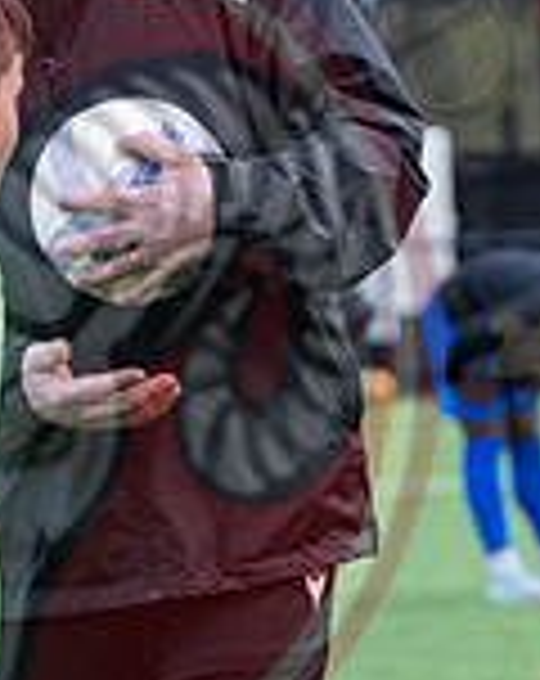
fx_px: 12537
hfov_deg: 2.5
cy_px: 413
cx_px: 261
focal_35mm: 625
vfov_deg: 3.1
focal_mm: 98
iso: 800
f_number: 4
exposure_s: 1/1250
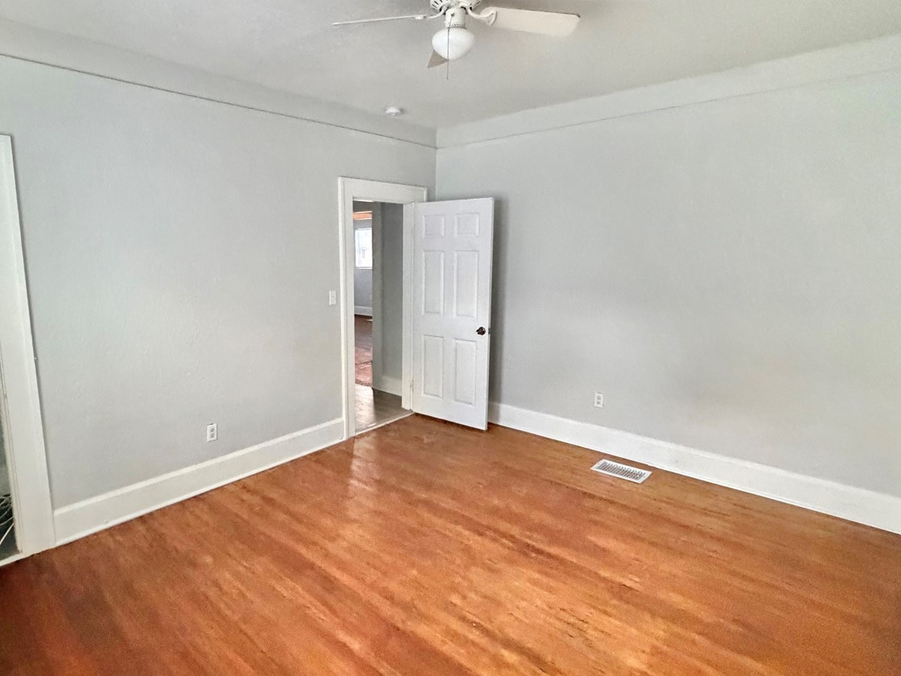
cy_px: 332
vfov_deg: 66.0
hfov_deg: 81.0
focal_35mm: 20
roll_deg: +0.0
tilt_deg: -9.0
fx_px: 521
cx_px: 373
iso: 1250
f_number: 2.2
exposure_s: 1/60
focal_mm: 2.22
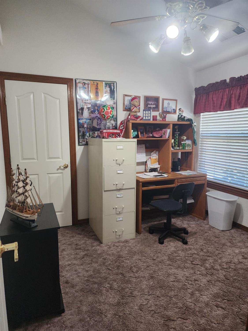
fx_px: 220
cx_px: 124
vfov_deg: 73.9
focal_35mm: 23
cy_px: 166
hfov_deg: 58.9
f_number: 1.8
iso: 250
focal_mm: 6.4
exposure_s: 1/120
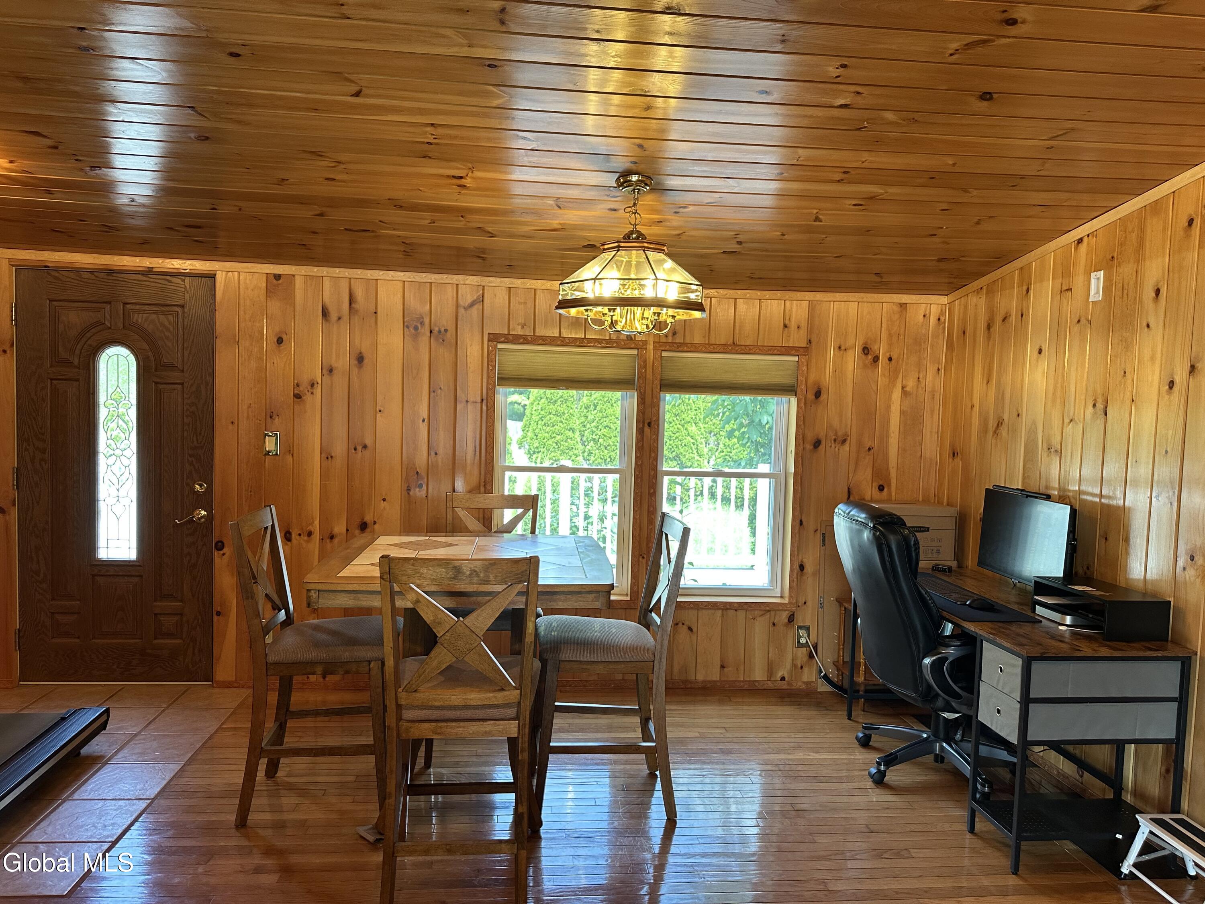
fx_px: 835
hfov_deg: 71.6
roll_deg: -1.9
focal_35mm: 24
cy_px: 452
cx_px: 602
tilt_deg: -4.1
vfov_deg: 56.8
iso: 200
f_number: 1.78
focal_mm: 6.86
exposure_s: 1/120
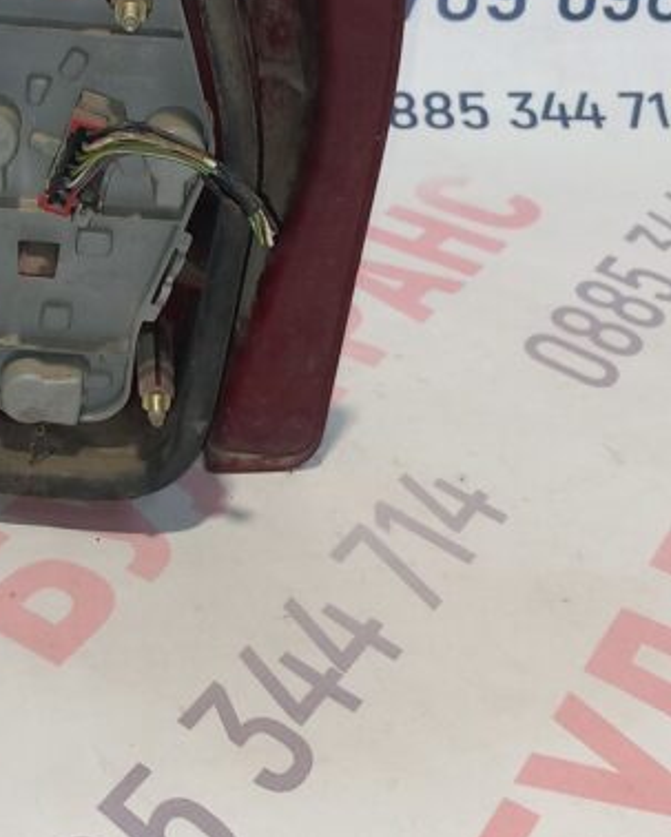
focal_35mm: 65
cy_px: 254
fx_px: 1612
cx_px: 102
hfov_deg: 23.1
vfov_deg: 28.8
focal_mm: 4
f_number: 1.8
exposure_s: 1/50
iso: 80
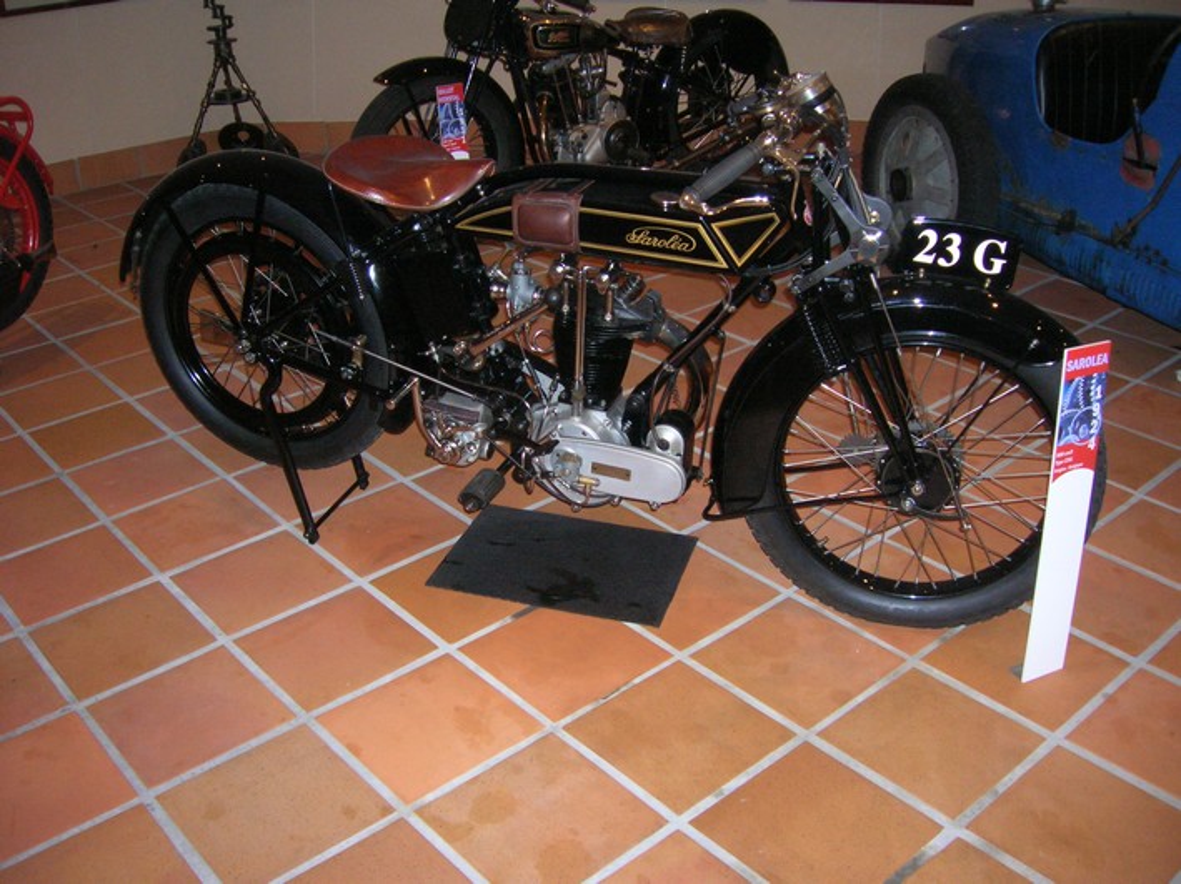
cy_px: 442
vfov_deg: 41.8
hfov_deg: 54.0
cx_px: 590
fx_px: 1159
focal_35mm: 34
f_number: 2.9
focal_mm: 5.7
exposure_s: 1/60.1
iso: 200
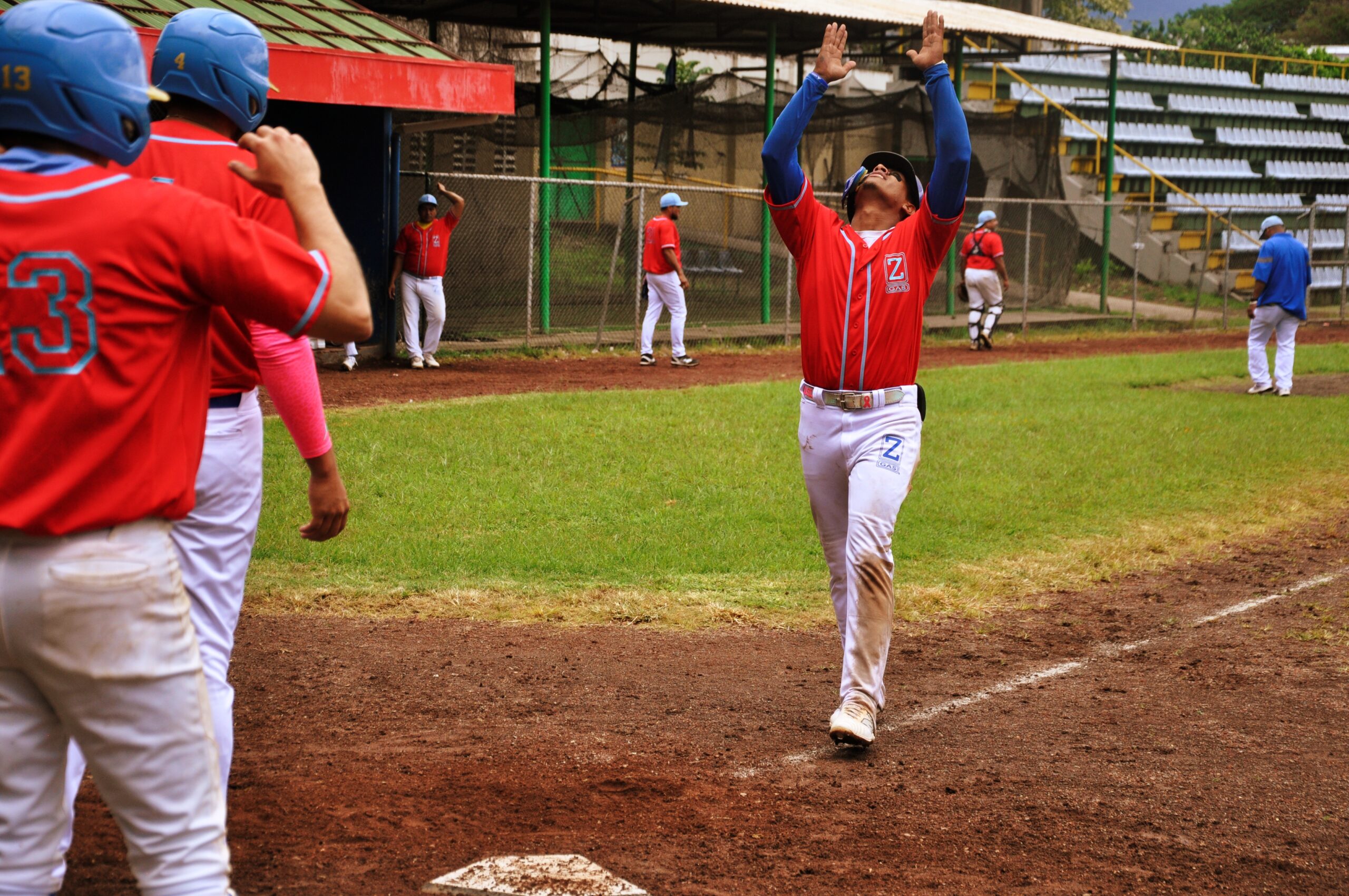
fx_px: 3256
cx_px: 674
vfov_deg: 15.7
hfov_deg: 23.4
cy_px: 448
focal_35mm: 87
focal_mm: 58
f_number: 5
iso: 500
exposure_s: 1/1000
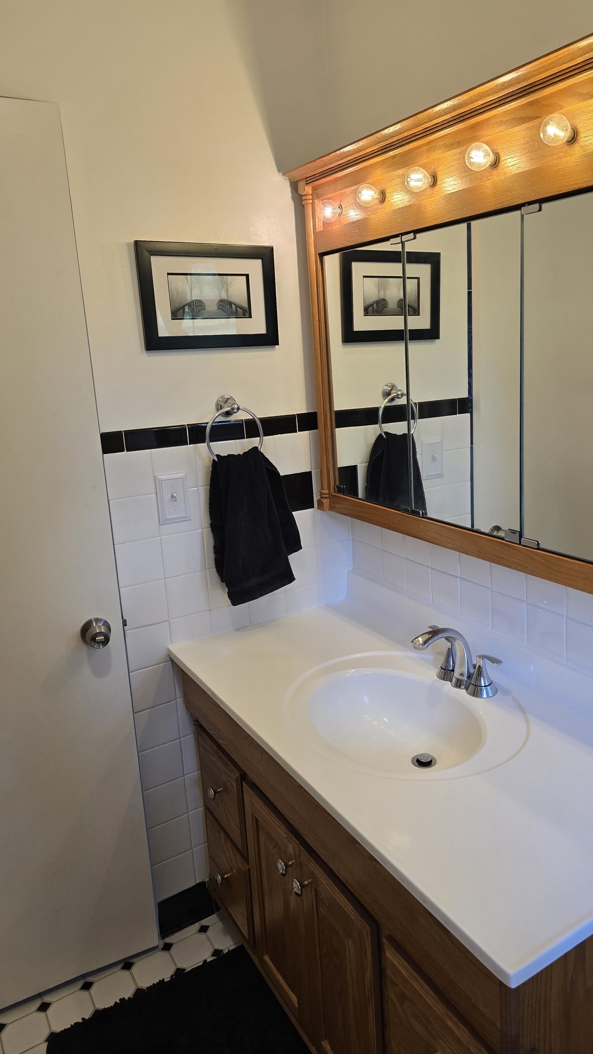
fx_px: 727
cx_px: 381
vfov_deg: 71.9
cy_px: 509
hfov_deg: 43.9
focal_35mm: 26
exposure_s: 1/120
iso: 80
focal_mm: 6.3
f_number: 1.7
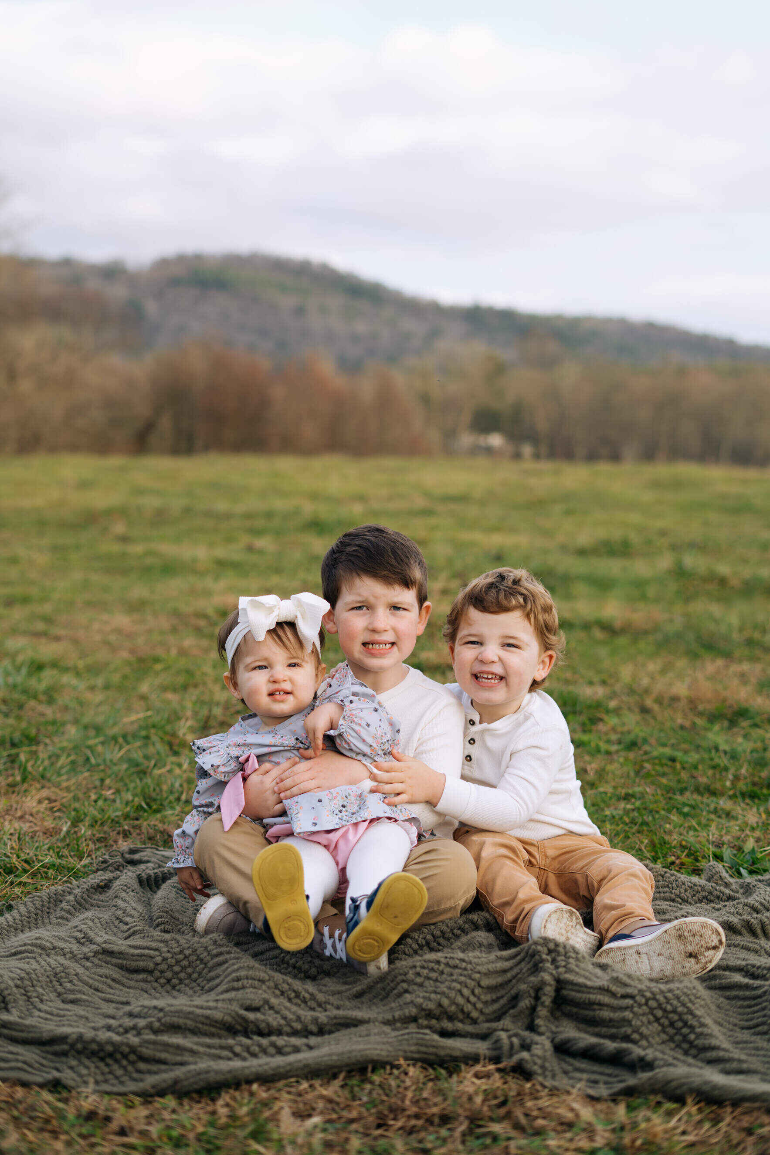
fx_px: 1604
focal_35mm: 50
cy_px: 578
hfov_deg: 27.0
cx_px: 385
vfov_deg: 39.6
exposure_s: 1/800
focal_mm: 50
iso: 160
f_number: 2.5
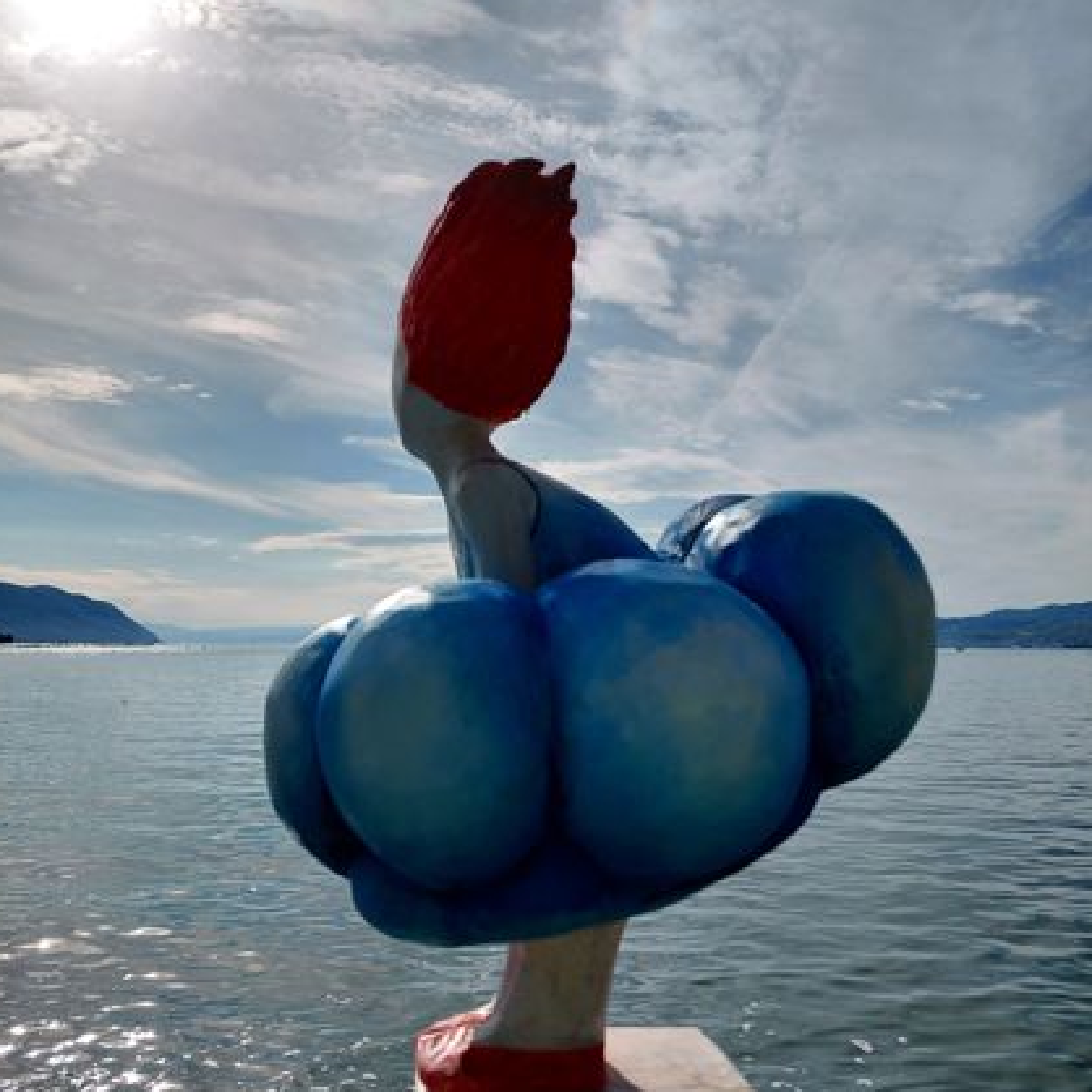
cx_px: 542
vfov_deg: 53.8
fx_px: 1071
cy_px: 626
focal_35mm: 30
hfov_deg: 54.0
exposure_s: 1/8208
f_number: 1.8
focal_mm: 4.69
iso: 50
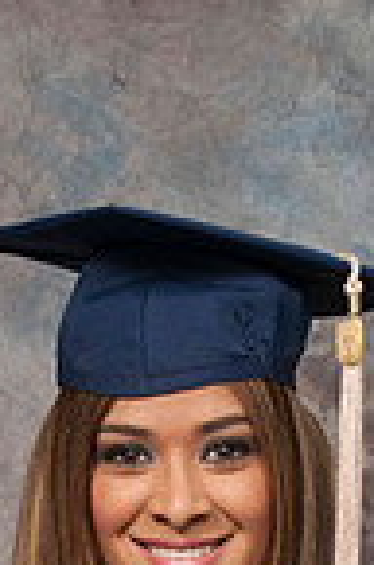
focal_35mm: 233
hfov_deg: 5.9
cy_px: 690
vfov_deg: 8.7
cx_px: 99
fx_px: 3648
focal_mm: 50
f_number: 5.6
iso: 200
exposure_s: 1/60
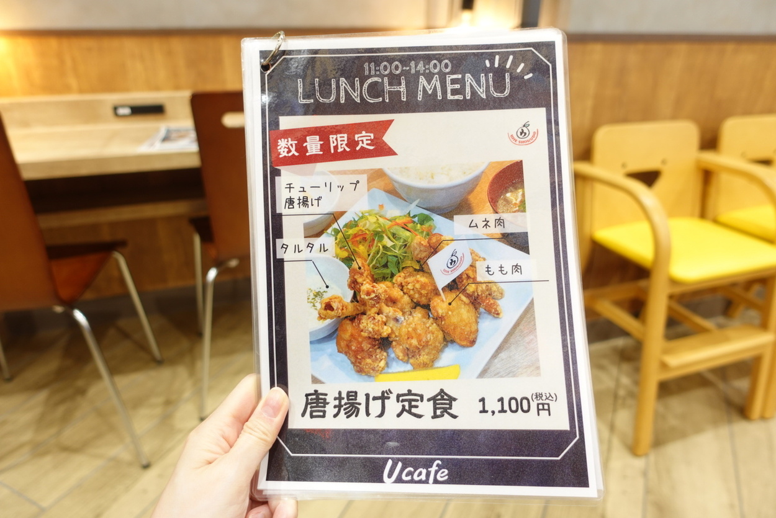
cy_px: 259
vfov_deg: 53.2
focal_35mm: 24
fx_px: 518
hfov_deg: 73.7
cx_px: 388
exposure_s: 1/50
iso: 125
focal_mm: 9.4
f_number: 2
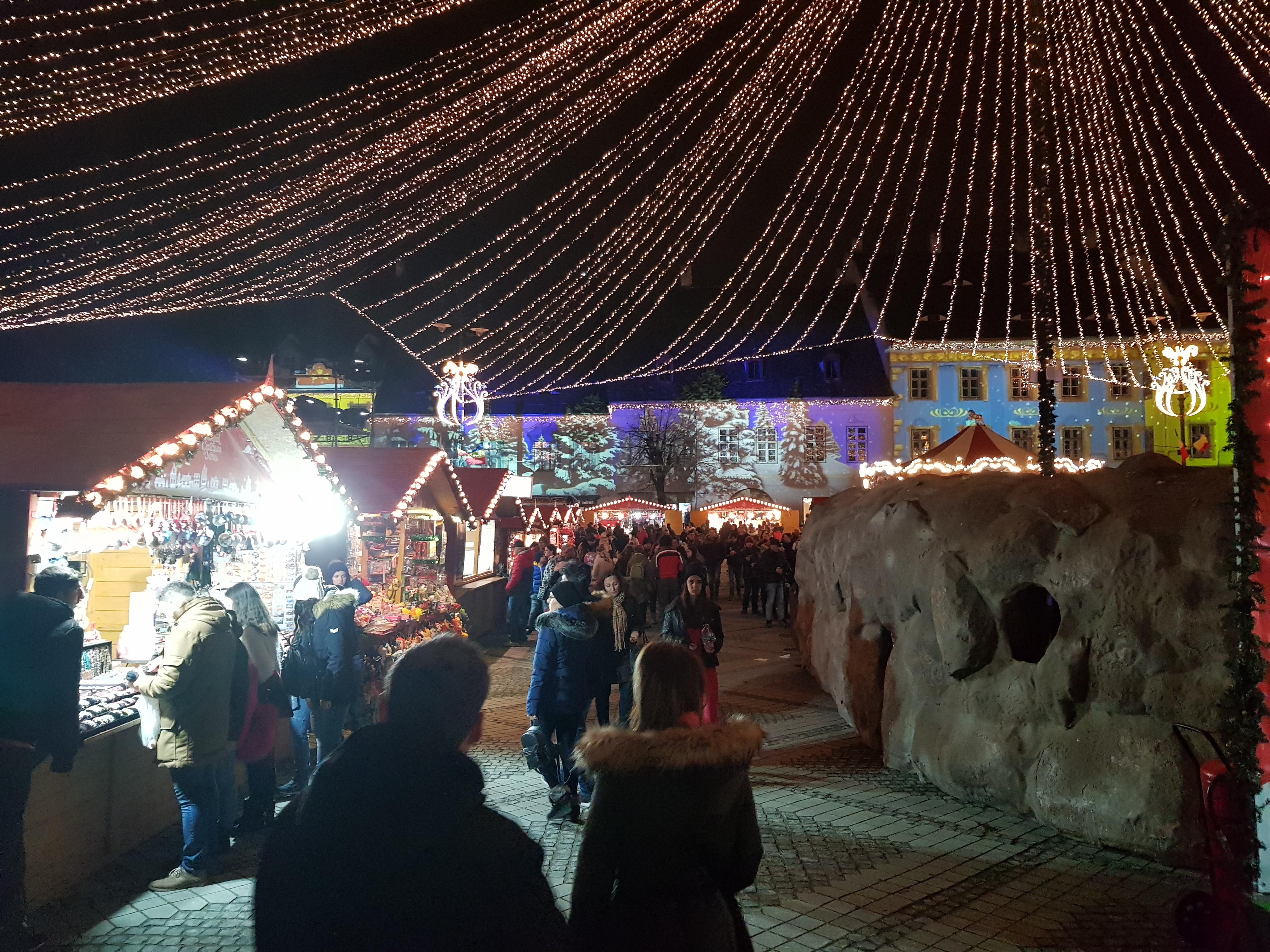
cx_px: 635
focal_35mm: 26
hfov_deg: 67.3
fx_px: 954
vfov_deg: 53.1
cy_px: 476
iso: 400
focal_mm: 4.2
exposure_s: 1/50
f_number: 1.7
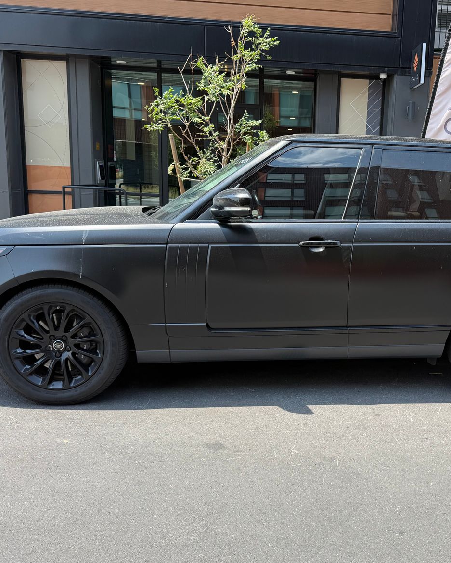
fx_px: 534
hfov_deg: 44.6
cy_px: 281
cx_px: 324
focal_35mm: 32
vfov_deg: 55.7
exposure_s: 1/1292
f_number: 1.78
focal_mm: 6.76
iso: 80
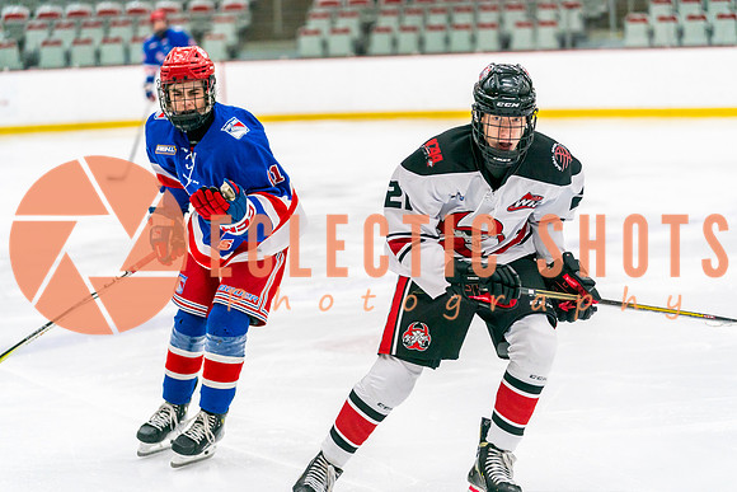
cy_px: 246
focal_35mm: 103
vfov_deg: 13.3
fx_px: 2109
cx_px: 368
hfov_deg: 19.8
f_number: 2.8
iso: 3200
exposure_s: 1/1250
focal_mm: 103
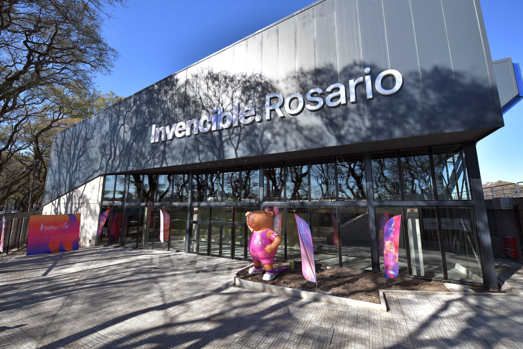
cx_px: 262
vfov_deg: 81.2
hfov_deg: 104.3
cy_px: 174
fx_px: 203
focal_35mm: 14
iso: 64
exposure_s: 1/160
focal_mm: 14
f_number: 5.6
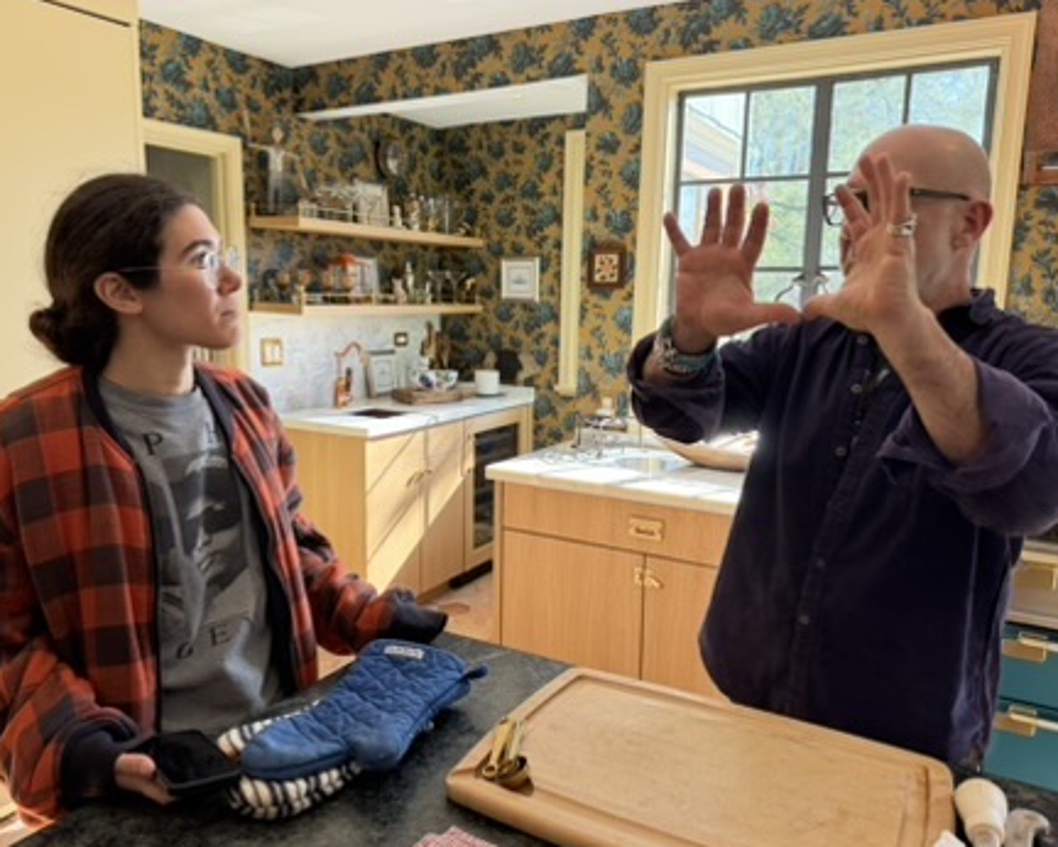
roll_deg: -1.0
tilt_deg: -9.9
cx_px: 534
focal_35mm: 26
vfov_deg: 55.0
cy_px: 436
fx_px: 814
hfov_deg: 66.0
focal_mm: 6.76
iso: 200
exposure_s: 1/226
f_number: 1.78
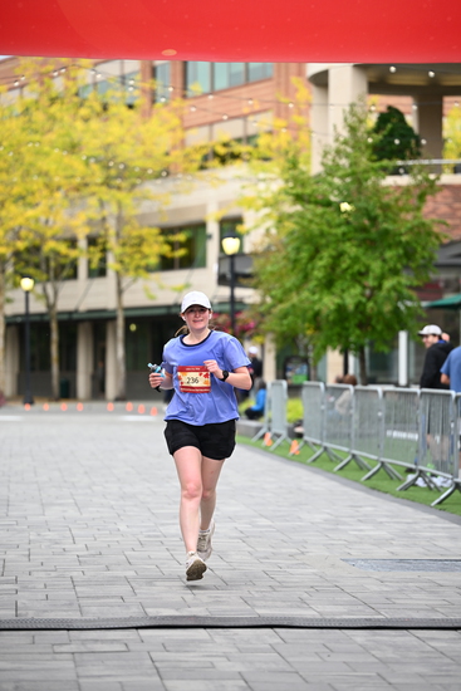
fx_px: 2111
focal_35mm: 110
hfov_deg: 12.5
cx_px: 230
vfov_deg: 18.6
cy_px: 346
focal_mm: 110
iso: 640
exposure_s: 1/1600
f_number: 2.8
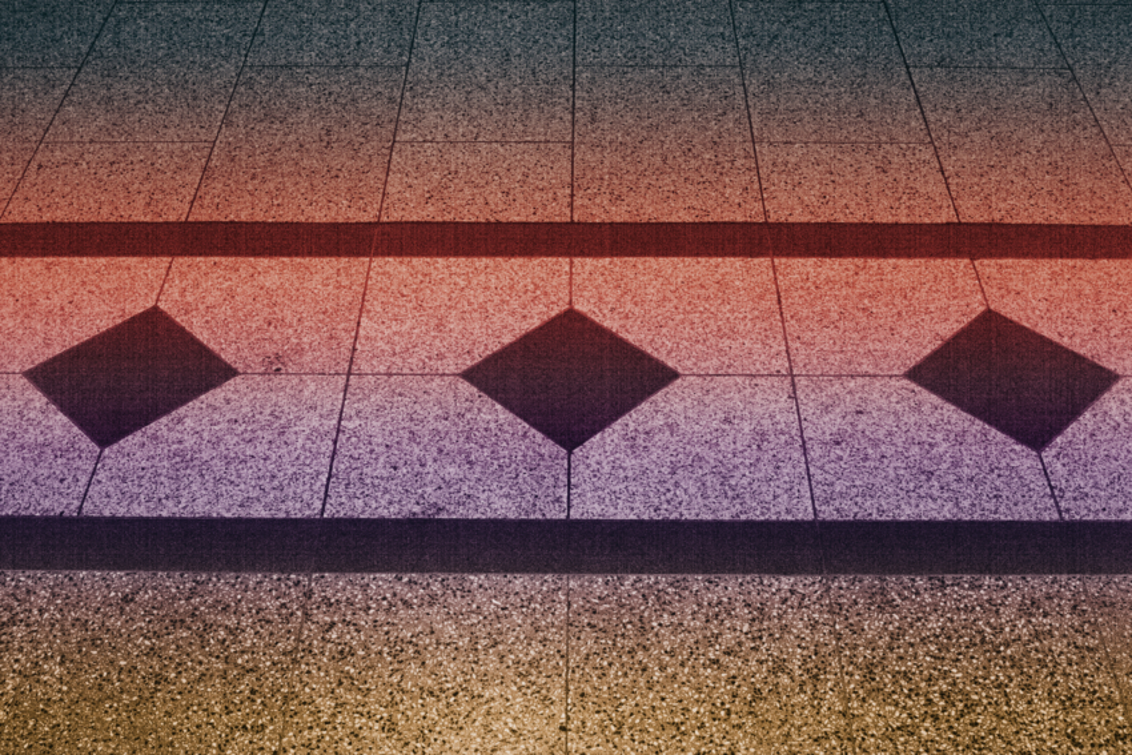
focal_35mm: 45
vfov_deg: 29.9
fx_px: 1415
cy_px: 378
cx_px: 566
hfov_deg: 43.6
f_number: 6.3
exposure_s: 1/250
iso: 6400
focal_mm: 30
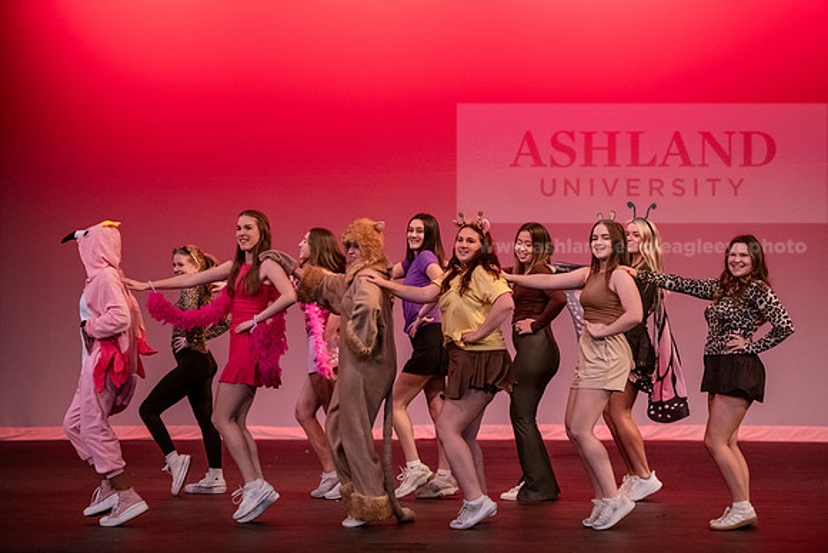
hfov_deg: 18.3
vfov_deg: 12.2
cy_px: 276
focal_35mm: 112
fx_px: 2576
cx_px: 414
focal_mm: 112
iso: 4000
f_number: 3.2
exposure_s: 1/320
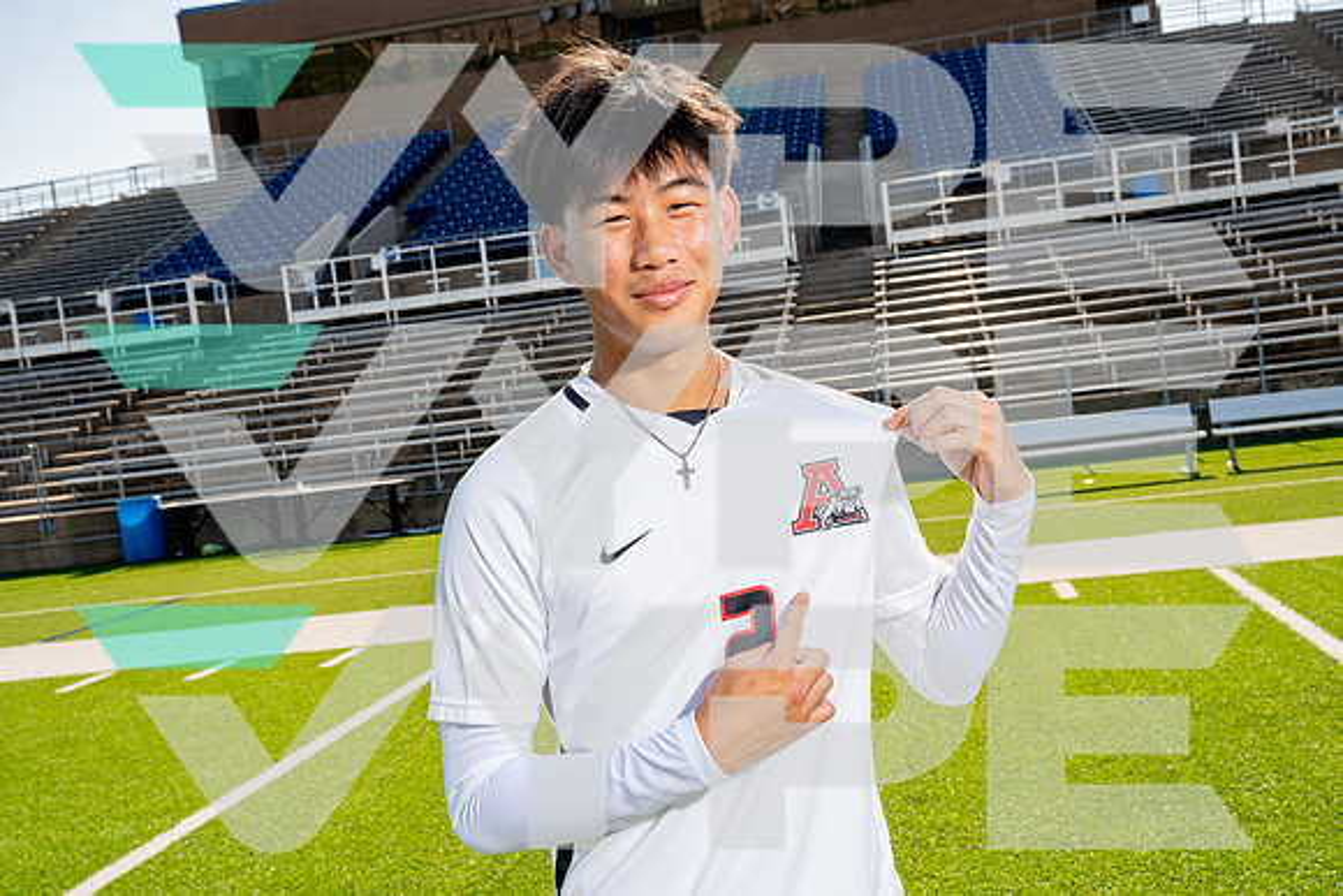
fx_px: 1455
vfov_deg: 34.2
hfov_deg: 49.5
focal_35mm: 39
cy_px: 448
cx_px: 672
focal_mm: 39
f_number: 10
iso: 320
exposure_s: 1/250
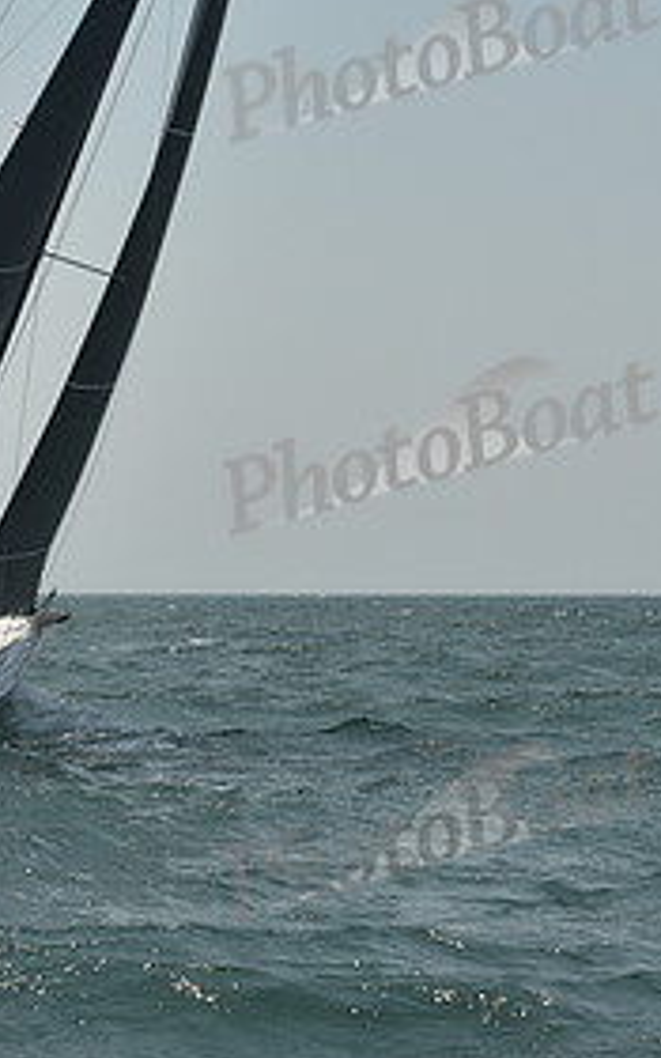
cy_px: 295
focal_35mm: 148
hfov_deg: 8.8
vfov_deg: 14.1
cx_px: 28
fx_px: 4266
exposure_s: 1/640
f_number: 6.3
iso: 250
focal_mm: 70
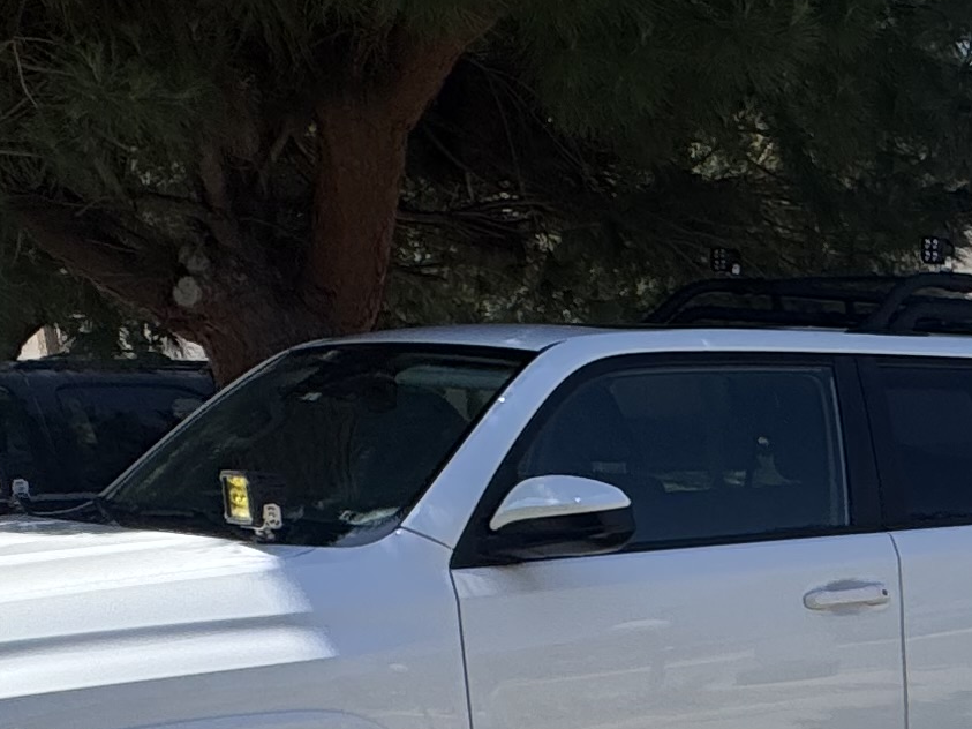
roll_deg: +0.7
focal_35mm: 67
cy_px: 774
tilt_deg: -12.3
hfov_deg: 22.9
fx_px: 1881
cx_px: 1504
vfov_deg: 21.0
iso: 40
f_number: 2.2
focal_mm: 2.22
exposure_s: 1/1832
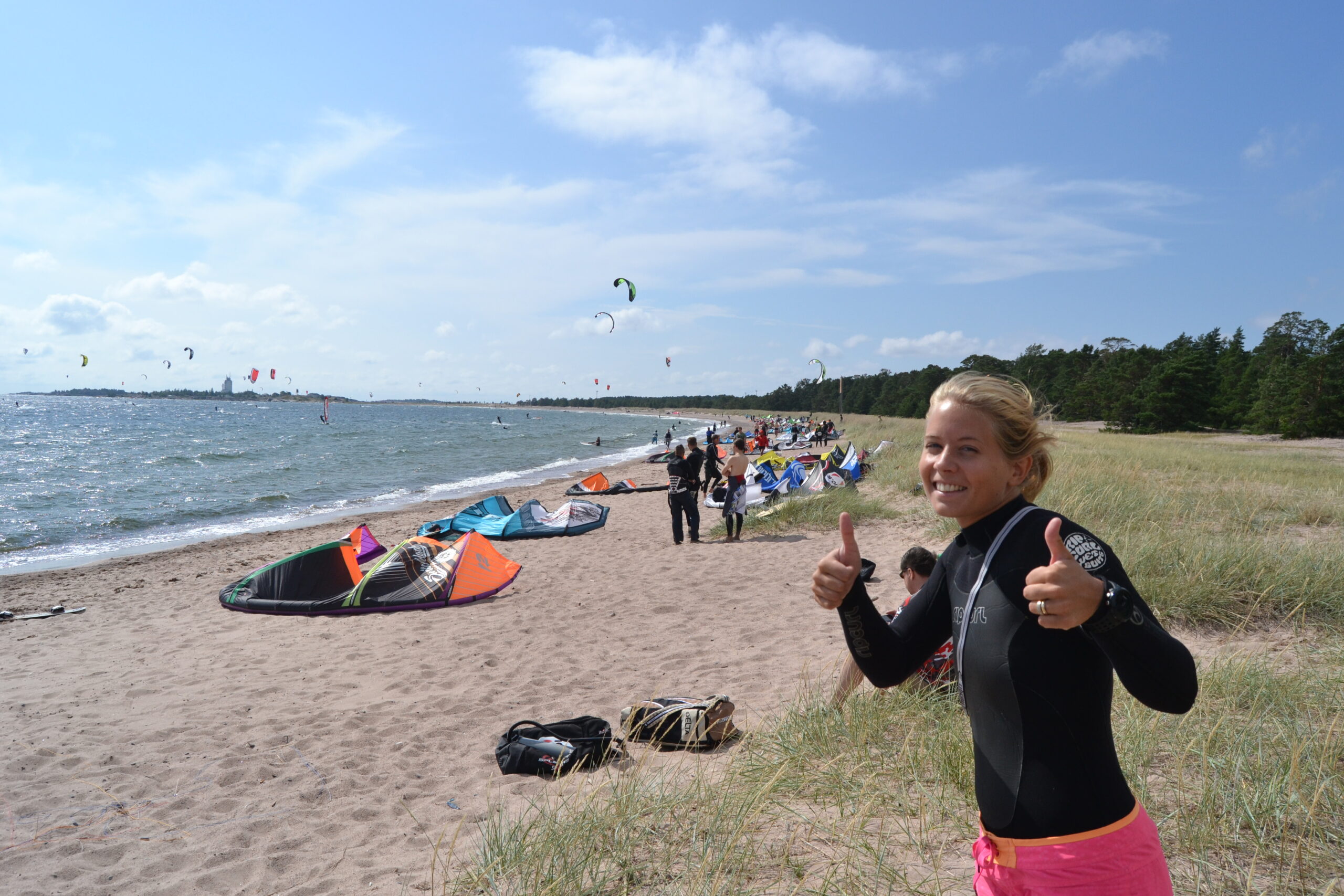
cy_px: 448
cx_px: 672
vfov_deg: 47.9
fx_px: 1008
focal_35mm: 27
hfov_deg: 67.4
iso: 400
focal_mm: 18
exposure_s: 1/2000
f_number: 7.1
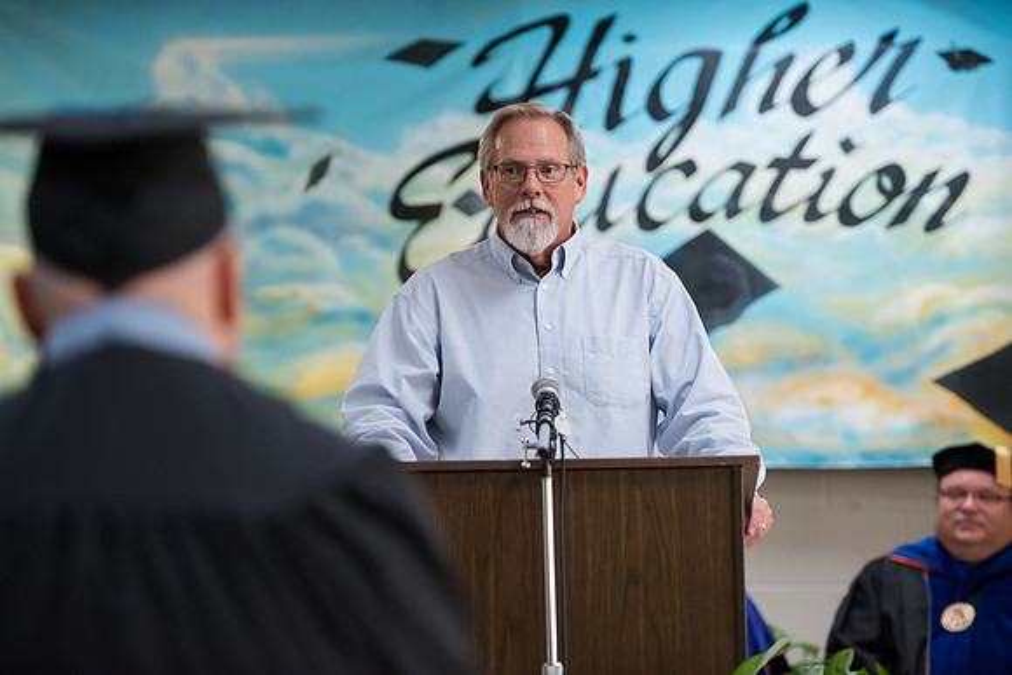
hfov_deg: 16.4
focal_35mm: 125
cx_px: 506
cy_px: 338
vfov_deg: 11.0
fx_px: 3515
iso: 2500
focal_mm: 125
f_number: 3.2
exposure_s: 1/200
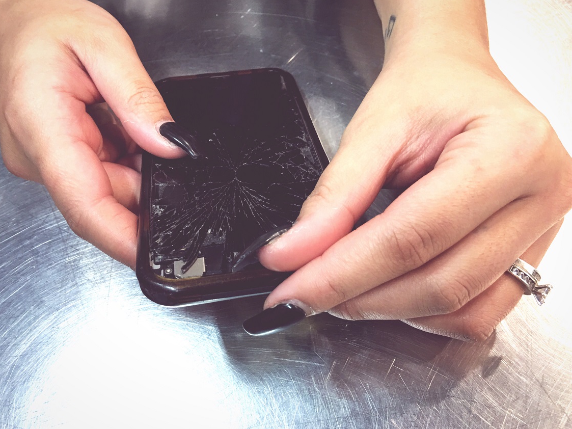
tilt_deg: -52.7
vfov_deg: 45.4
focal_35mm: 31
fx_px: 512
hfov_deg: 58.4
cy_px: 213
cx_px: 291
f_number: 2.2
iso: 50
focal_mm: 4.15
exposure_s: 1/17
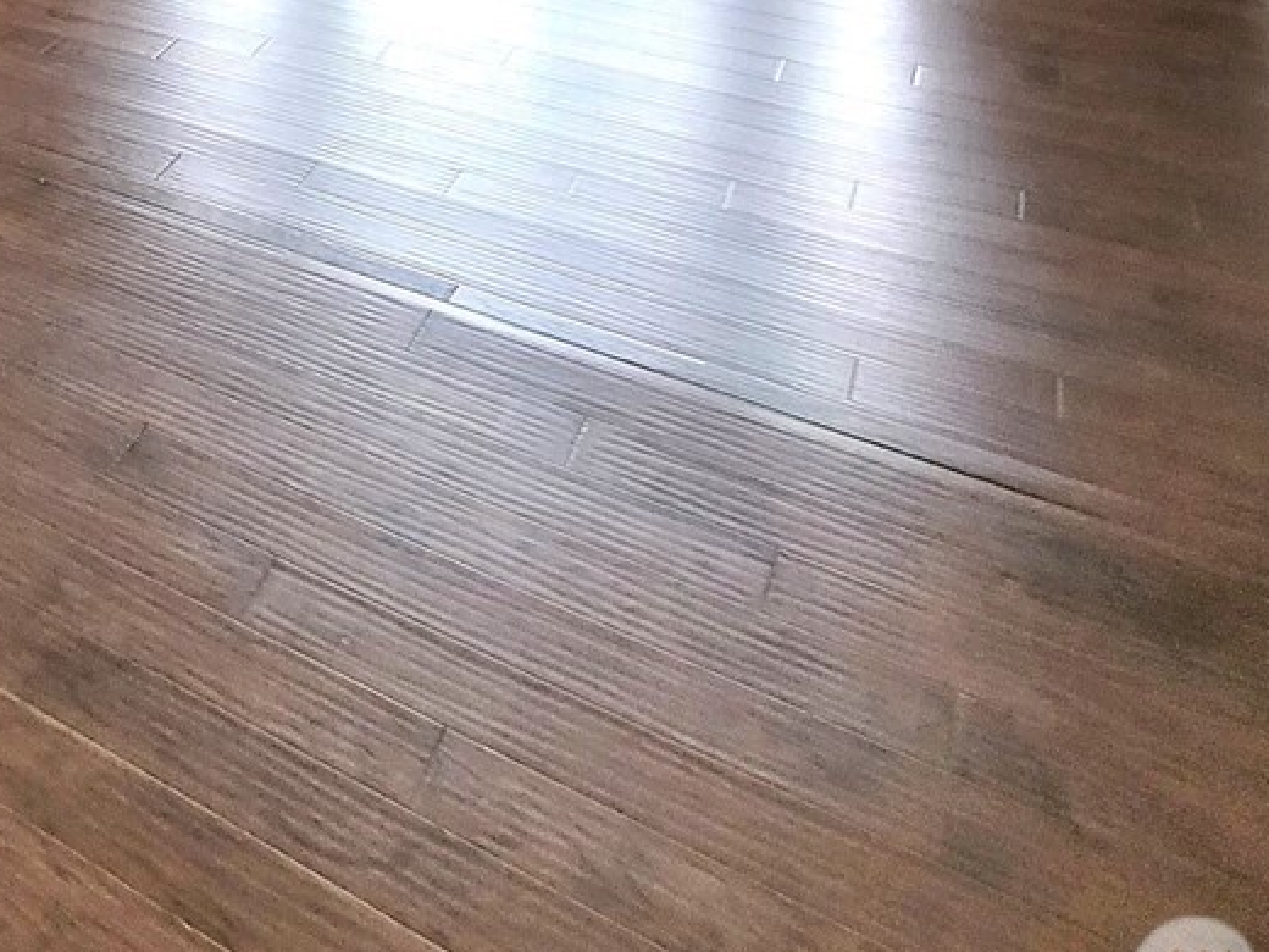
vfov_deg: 27.7
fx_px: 1466
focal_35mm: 40
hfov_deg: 37.5
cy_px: -383
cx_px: -190
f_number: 2.2
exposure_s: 1/60
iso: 160
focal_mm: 1.74
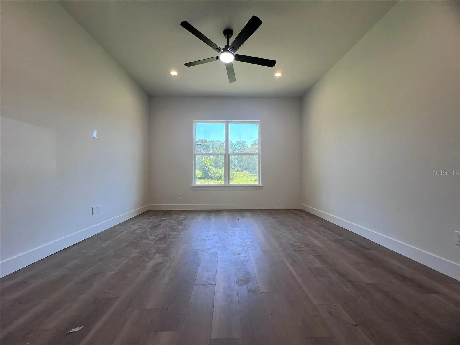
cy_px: 172
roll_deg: -0.2
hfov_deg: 106.2
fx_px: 173
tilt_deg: +0.1
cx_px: 230
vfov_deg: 89.9
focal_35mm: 13
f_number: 1.8
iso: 50
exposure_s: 1/120
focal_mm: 1.57
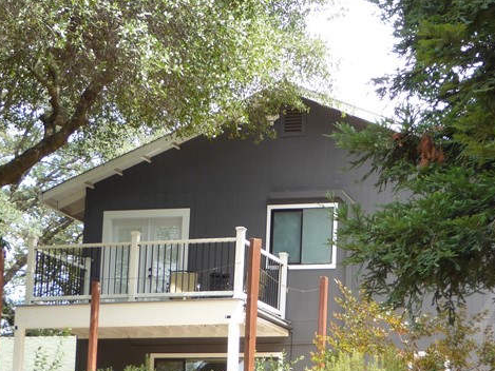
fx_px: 1874
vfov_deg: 11.3
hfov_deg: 15.0
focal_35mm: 131
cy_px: 268
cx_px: 308
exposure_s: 1/100
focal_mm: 10.3
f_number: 4.2
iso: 100
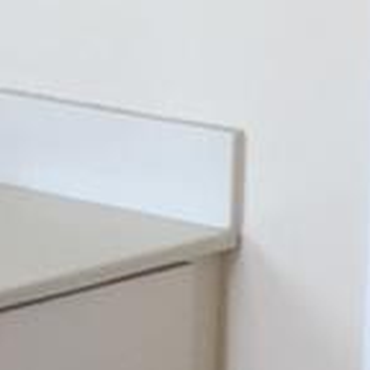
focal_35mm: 214
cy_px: 306
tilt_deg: -14.1
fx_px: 2588
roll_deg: +0.7
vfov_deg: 8.2
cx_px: -182
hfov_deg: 8.0
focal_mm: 4.15
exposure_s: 1/60
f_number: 2.2
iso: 40
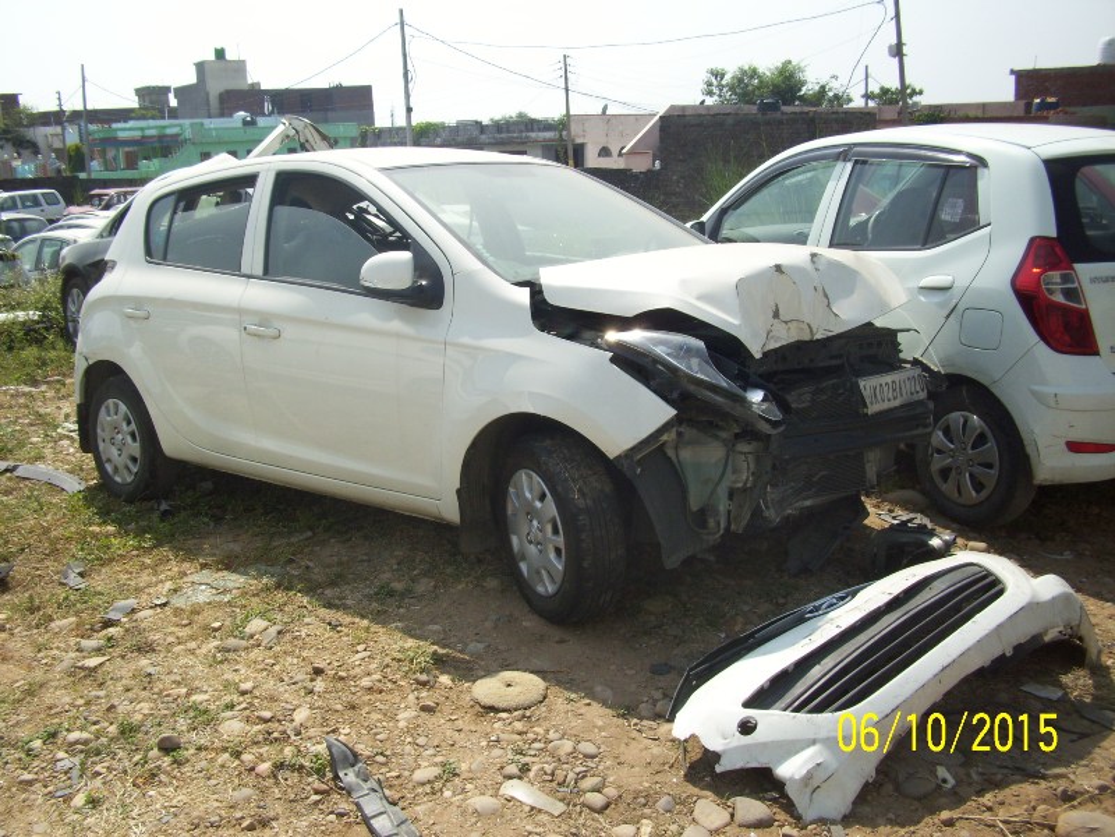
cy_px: 418
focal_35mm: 34
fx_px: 1095
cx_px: 558
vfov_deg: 41.8
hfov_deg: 54.0
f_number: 5.6
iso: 80
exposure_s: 1/250
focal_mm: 5.7
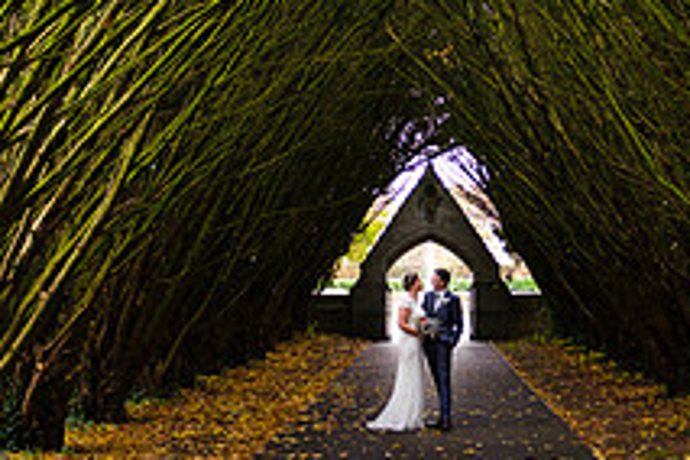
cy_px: 37
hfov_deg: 26.1
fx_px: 1476
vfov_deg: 17.4
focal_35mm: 77
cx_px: 494
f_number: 1.8
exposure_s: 1/250
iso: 800
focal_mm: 16
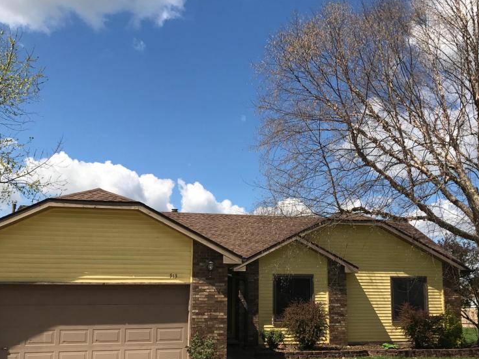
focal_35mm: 39
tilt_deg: +7.8
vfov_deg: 36.6
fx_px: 540
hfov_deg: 47.7
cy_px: 225
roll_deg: -0.4
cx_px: 280
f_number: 1.8
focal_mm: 3.99
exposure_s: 1/2591
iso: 20
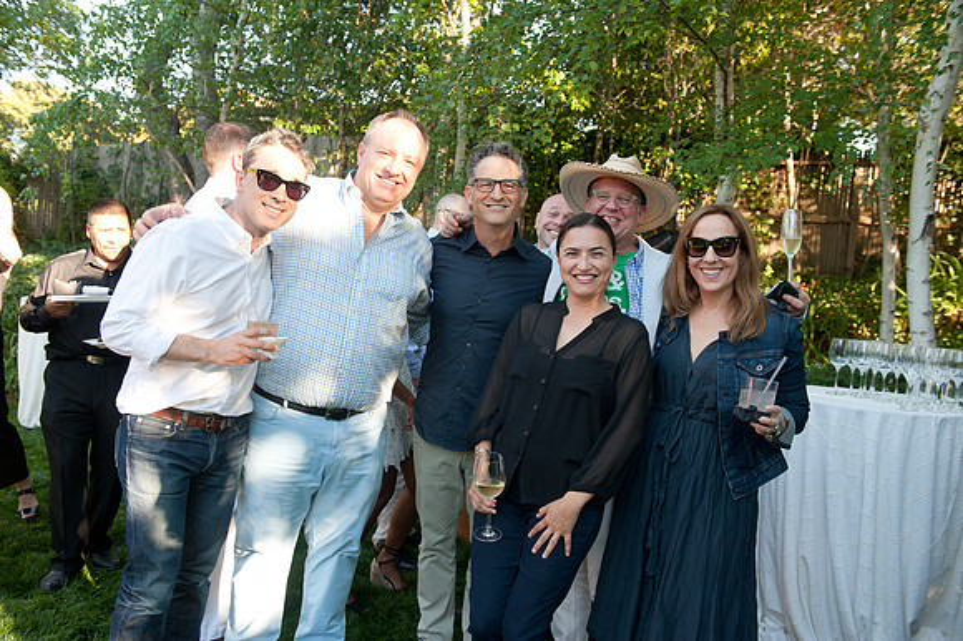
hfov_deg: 60.3
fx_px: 829
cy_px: 320
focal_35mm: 31
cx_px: 482
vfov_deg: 42.3
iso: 800
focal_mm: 31
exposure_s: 1/250
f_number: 4
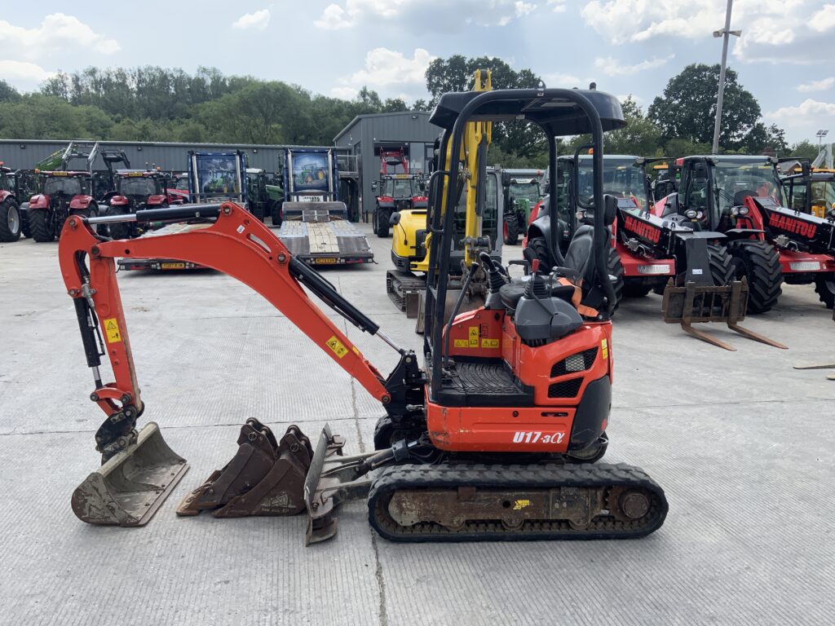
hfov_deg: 61.7
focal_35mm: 29
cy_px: 313
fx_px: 700
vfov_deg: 48.2
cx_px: 418
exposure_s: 1/944
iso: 16
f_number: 1.8
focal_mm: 3
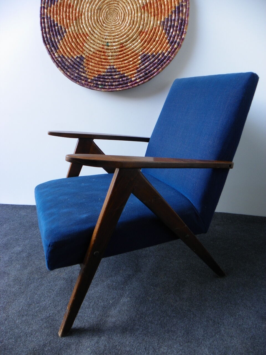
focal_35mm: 26
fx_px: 266
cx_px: 133
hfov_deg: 53.1
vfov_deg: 67.3
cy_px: 178
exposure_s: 1/40
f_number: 2.8
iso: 64
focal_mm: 4.6
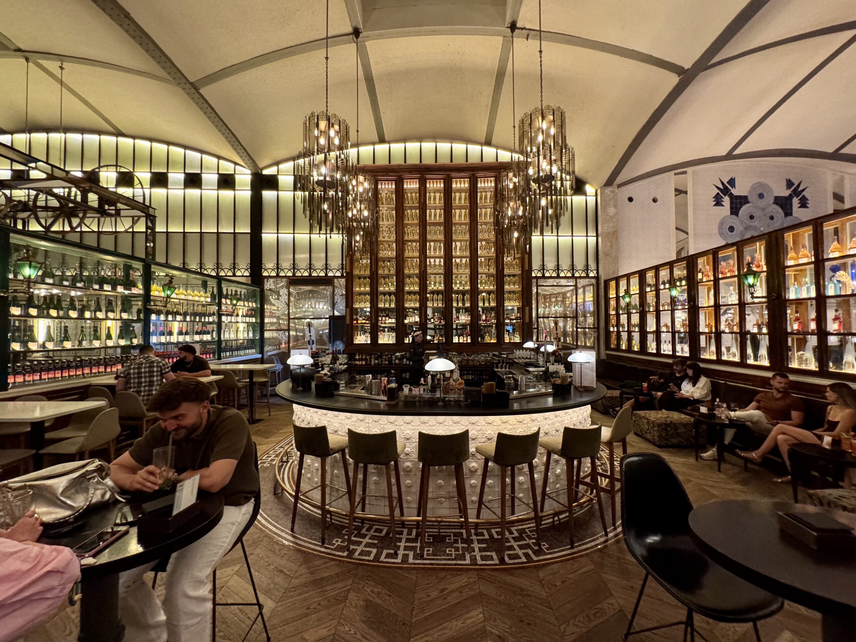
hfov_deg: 102.1
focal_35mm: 14
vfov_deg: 85.7
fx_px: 346
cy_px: 321
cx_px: 428
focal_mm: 2.22
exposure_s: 1/49
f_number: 2.2
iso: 640
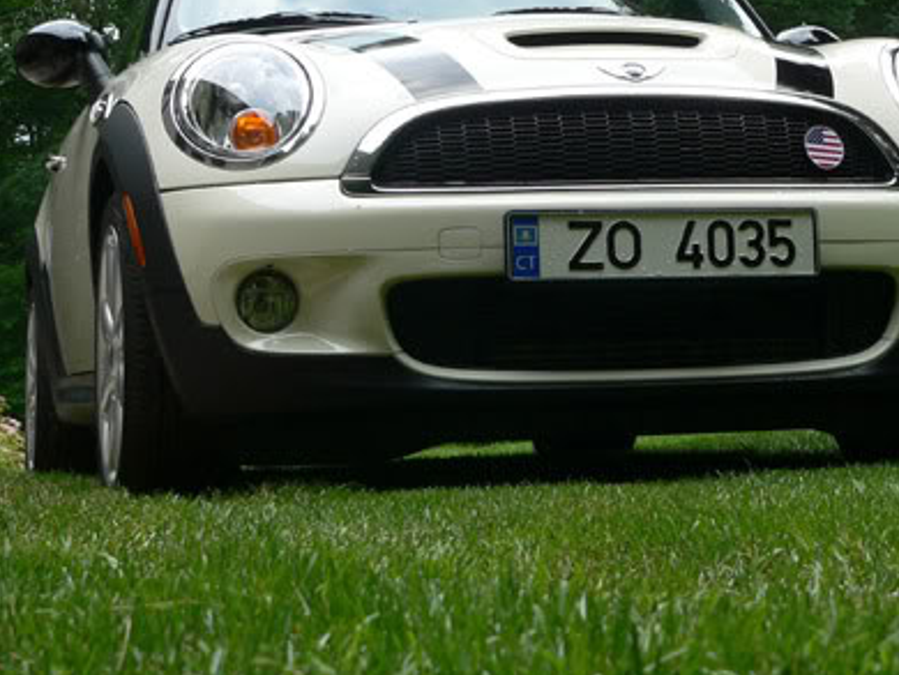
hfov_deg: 21.0
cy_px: 210
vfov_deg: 15.9
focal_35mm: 93
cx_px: 569
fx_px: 2417
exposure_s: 1/160
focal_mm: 10.5
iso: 80
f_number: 4
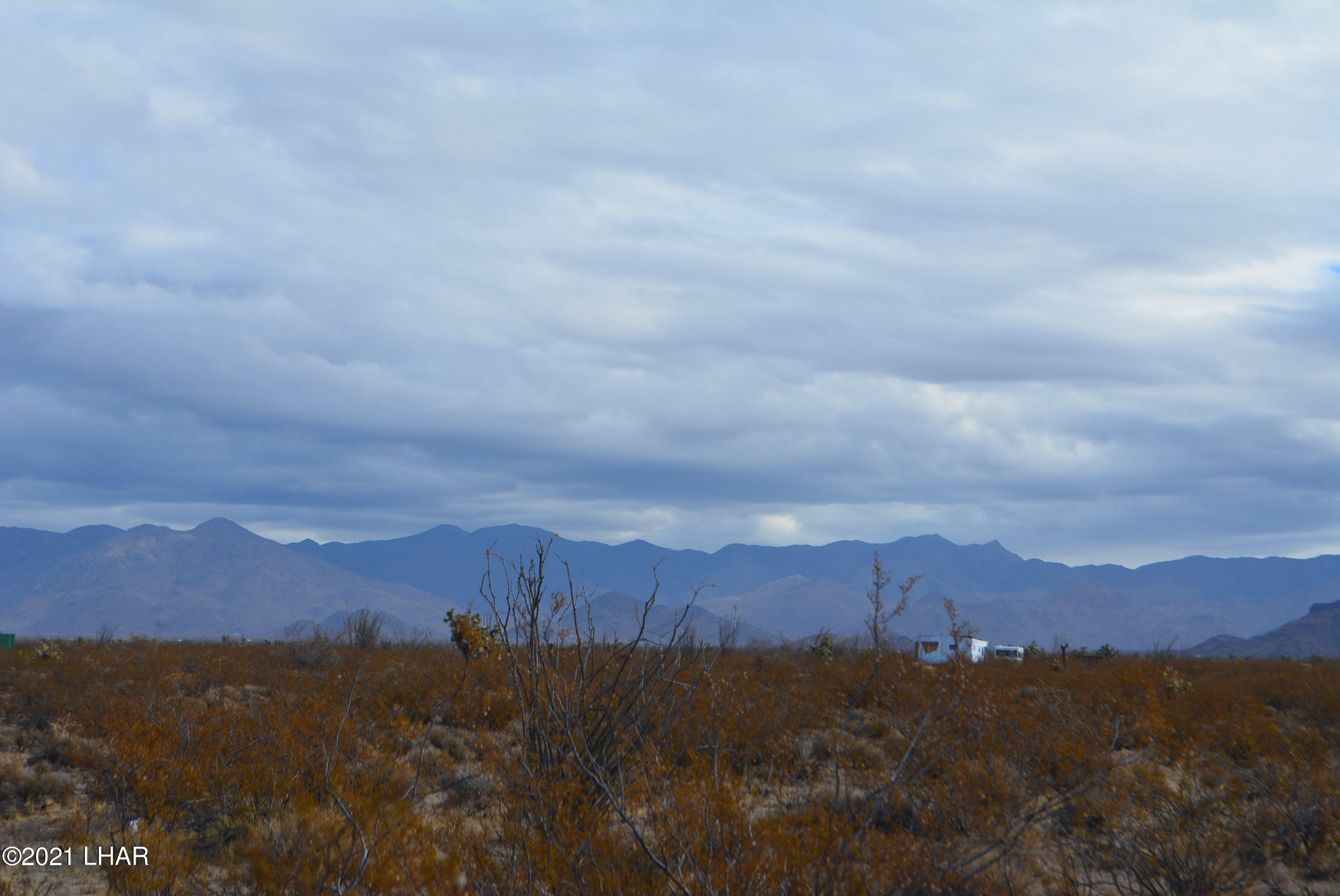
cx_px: 670
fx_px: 3073
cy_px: 448
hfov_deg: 24.6
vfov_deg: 16.6
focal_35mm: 82
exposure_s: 1/320
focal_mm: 55
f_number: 10
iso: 200
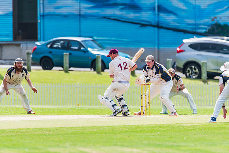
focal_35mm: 607
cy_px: 76
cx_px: 114
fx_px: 3864
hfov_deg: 3.4
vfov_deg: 2.3
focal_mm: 600
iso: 640
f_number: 6.3
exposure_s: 1/2500
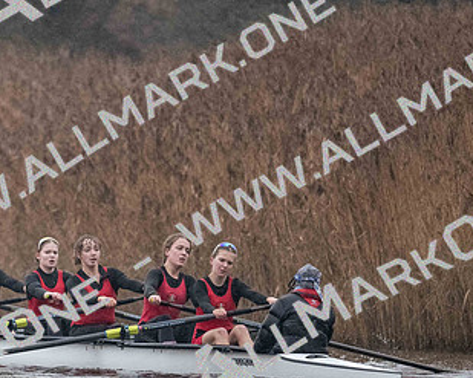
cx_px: 64
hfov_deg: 2.7
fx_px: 9866
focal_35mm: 705
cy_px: 272
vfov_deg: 2.2
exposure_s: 1/1600
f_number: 4.5
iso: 6400
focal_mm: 400
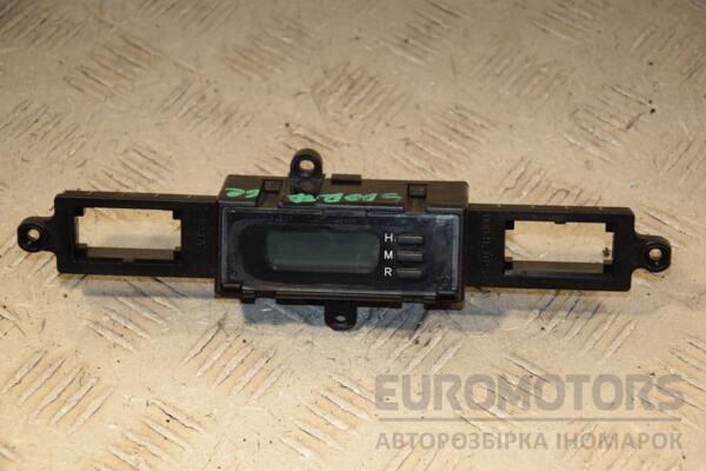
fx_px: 2206
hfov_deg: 18.2
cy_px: 236
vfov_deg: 12.2
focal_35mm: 112
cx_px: 353
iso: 800
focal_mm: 75
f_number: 6.3
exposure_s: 1/200
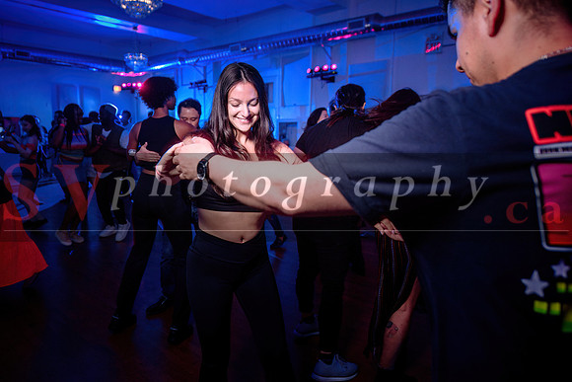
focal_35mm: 25
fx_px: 404
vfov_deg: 50.5
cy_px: 179
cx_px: 269
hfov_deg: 70.5
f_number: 3.2
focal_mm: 24
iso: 800
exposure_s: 1/50
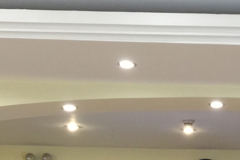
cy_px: 225
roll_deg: -1.3
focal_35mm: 92
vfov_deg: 14.1
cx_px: 202
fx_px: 613
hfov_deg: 21.8
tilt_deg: +3.0
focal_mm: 4.15
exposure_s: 1/17
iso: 80
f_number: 2.2
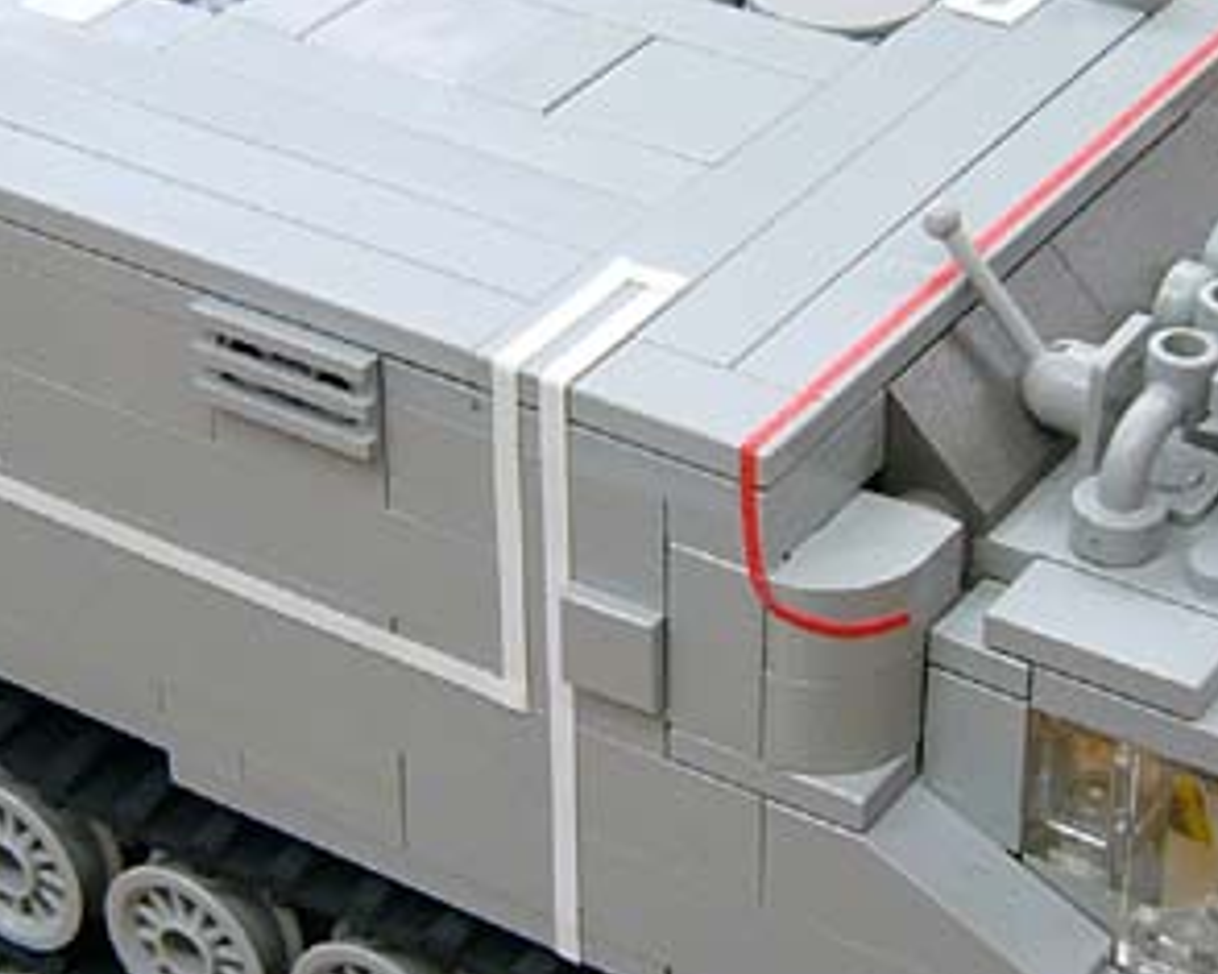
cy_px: 427
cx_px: 576
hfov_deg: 20.6
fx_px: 3351
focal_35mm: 93
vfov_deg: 16.5
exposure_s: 1/40
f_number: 2.8
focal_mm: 5.8
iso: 100
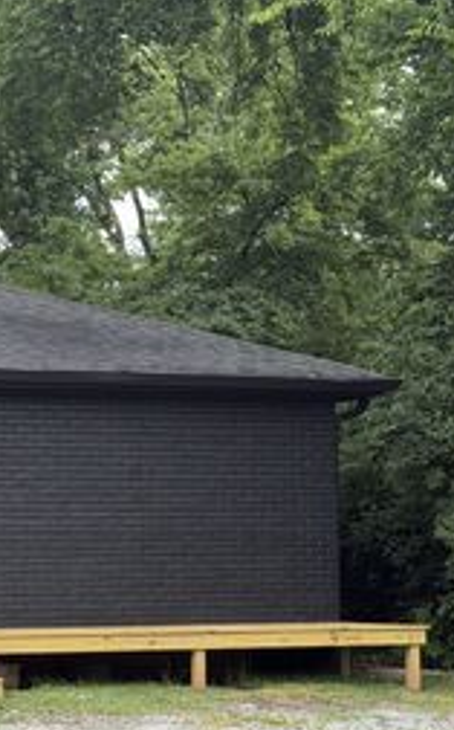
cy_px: 523
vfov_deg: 20.5
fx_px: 2004
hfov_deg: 12.7
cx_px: -35
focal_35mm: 101
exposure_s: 1/693
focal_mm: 6.76
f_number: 1.78
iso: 64
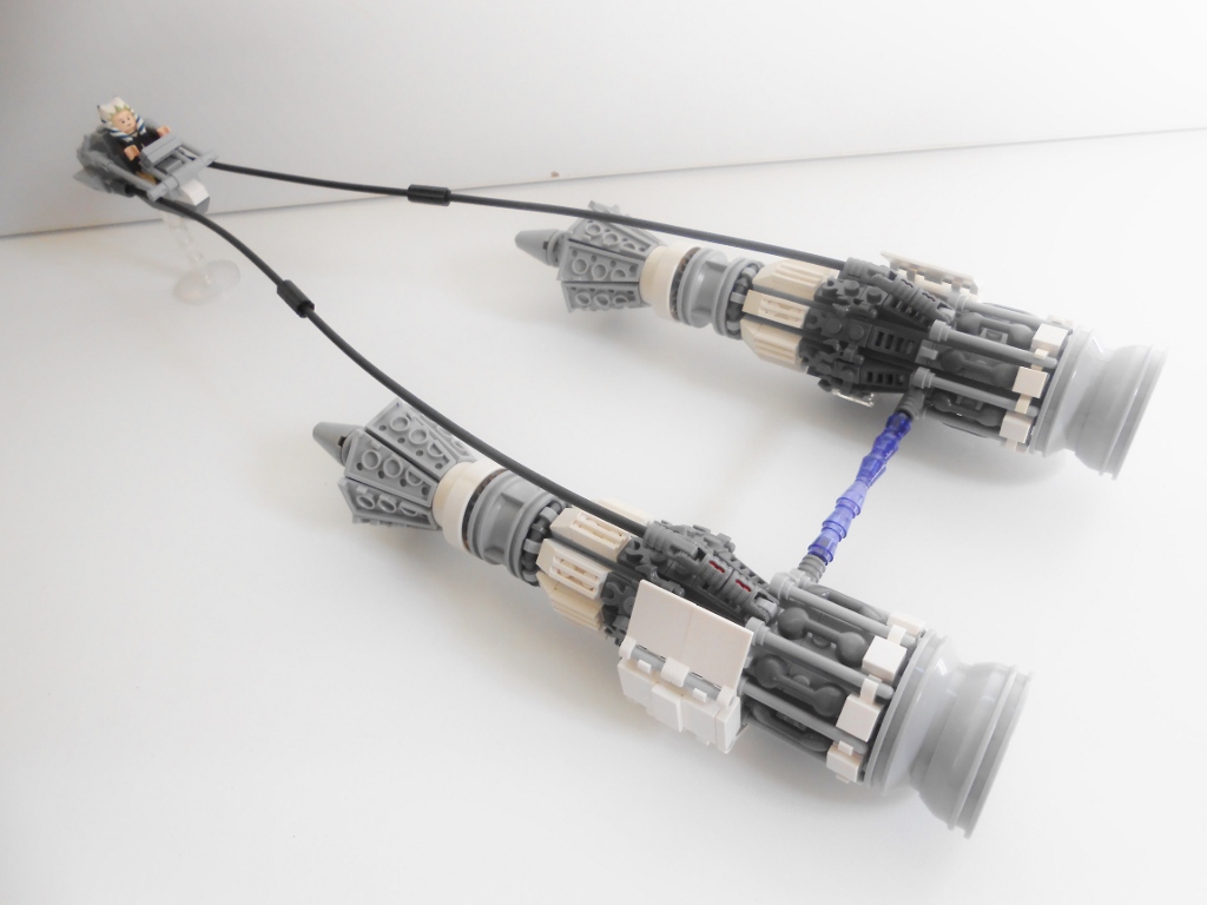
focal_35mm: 26
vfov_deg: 53.1
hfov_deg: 67.3
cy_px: 452
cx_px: 604
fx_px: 907
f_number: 3.5
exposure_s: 1/50
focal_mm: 4.6
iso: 80
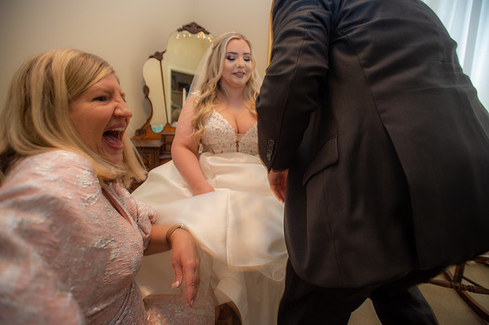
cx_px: 244
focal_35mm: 17
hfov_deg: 93.3
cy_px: 162
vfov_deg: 70.4
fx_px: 231
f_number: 2.8
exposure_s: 1/60
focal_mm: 17
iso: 640
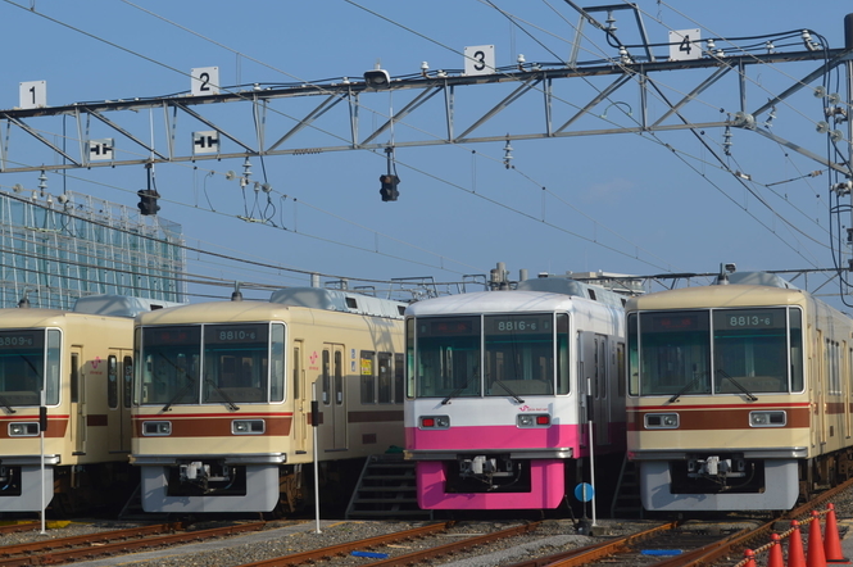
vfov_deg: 16.4
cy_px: 299
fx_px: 1965
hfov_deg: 24.5
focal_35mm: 83
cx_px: 380
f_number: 8
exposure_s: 1/250
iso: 100
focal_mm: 46
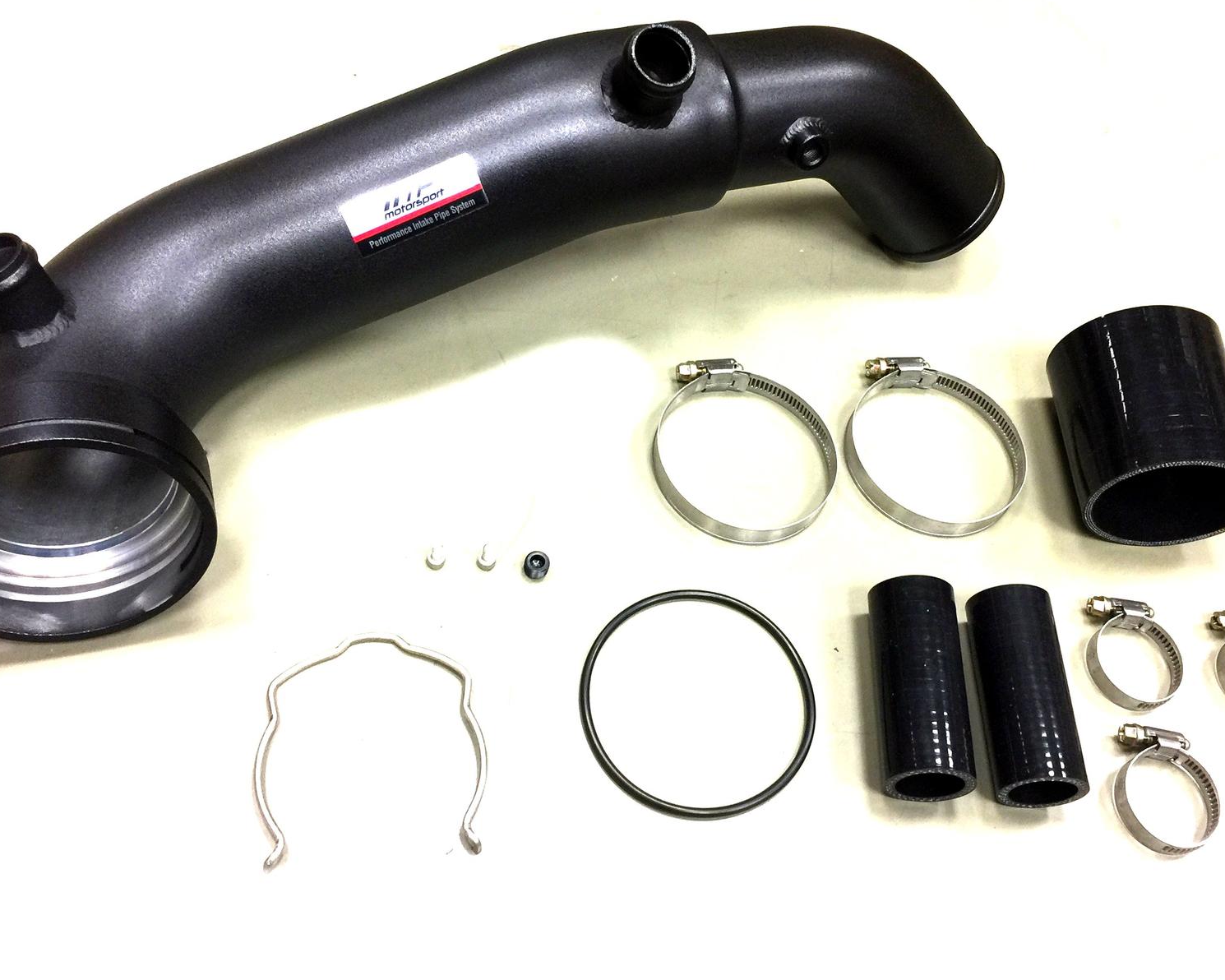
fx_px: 1378
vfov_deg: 39.1
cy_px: 447
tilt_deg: -55.1
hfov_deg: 47.9
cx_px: 647
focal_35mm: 38
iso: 40
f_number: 2.2
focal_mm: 4.15
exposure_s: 1/30
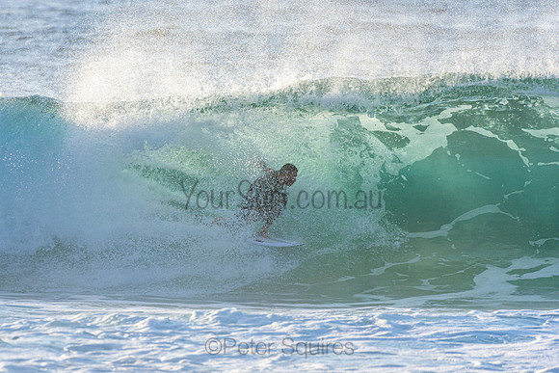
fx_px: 11648
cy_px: 186
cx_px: 280
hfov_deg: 2.7
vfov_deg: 1.8
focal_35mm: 750
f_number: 5.6
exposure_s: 1/1250
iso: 250
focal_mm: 500
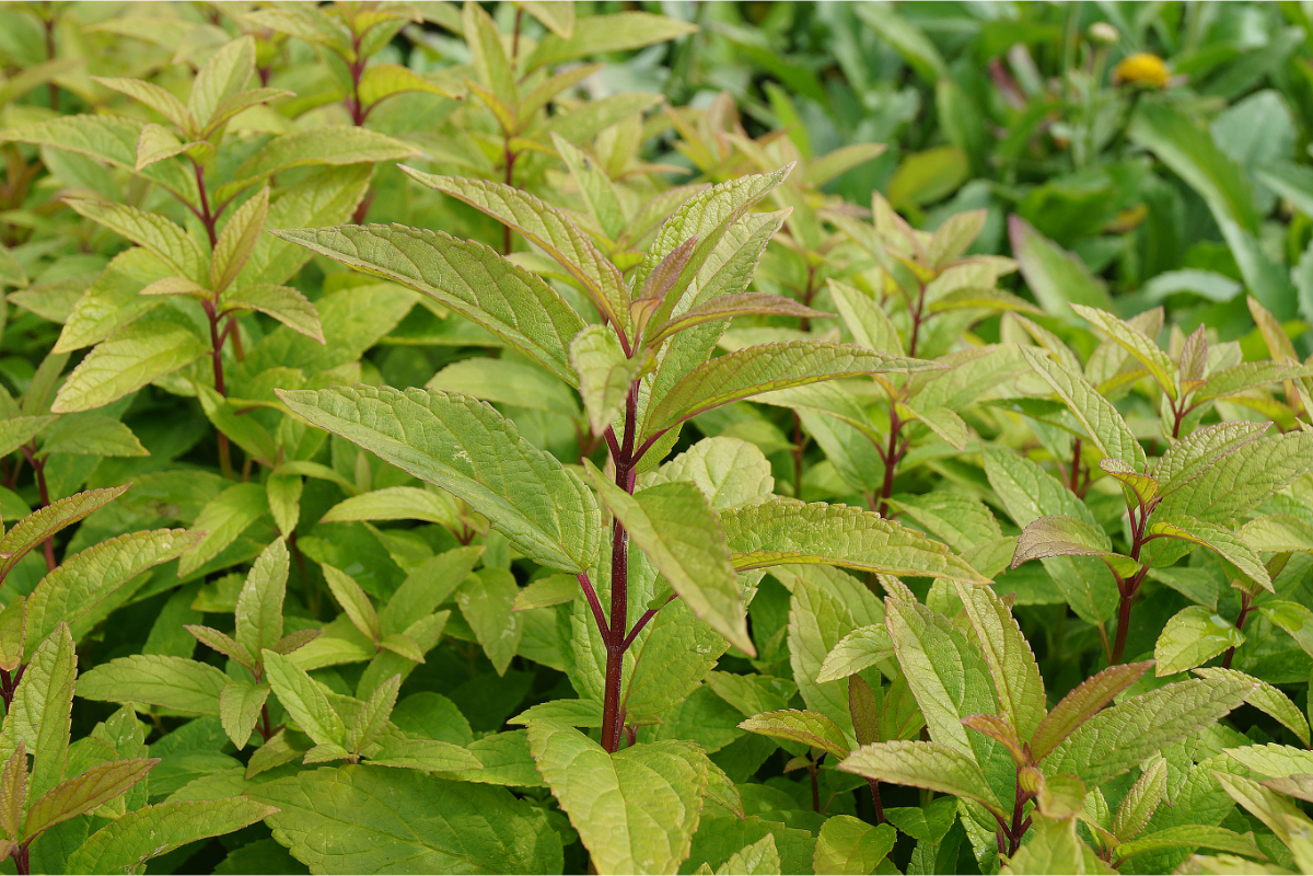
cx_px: 656
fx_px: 1915
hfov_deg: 37.9
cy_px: 438
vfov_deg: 25.8
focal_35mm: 52
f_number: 9
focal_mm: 35
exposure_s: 1/100
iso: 100
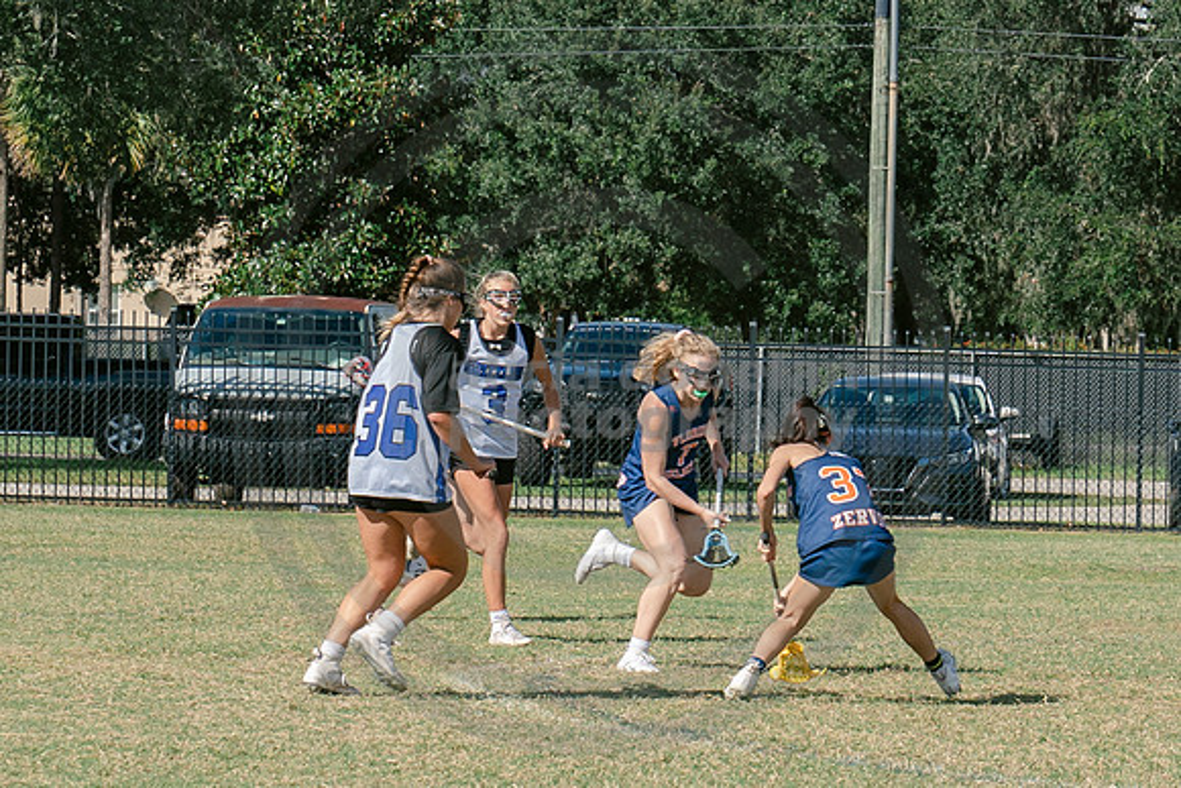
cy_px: 523
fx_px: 7390
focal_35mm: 225
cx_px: 921
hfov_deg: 9.1
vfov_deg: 6.1
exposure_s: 1/1000
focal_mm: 70
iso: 250
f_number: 5.6
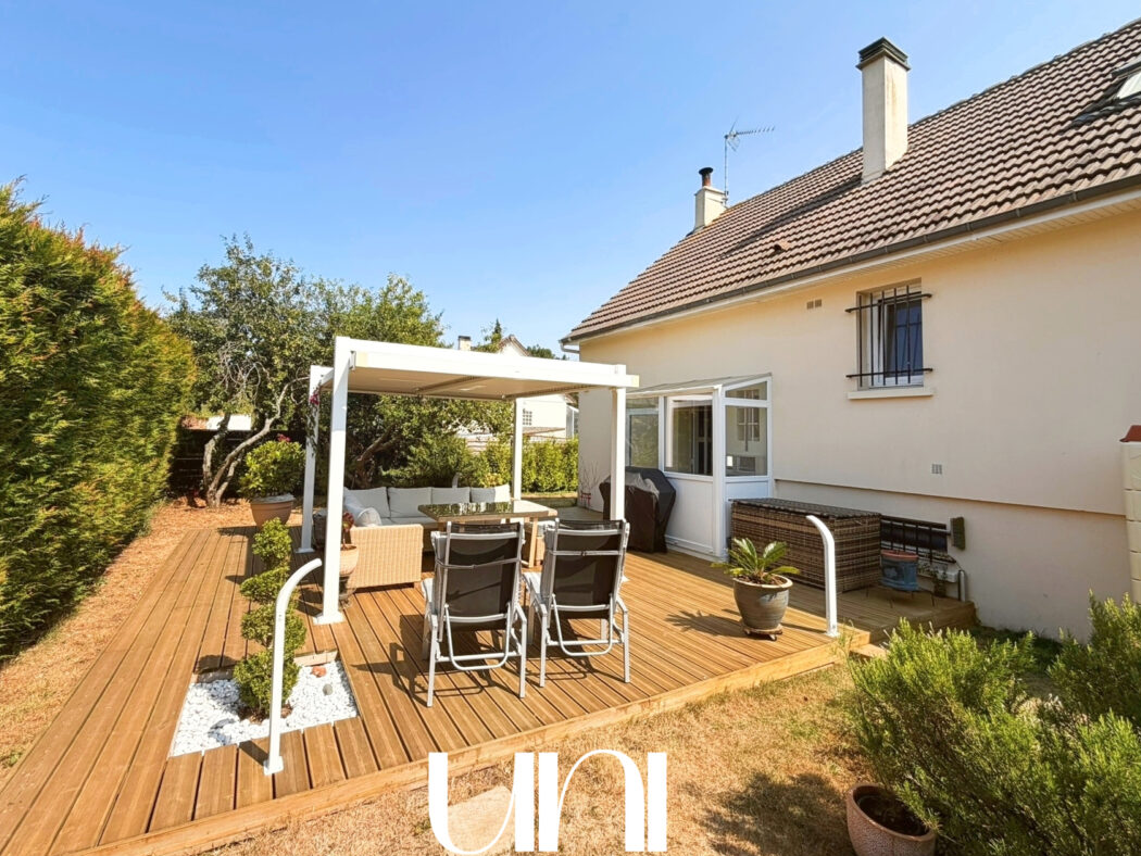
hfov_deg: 94.4
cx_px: 548
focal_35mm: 16
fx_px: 528
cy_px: 402
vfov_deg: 78.0
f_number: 2.2
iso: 25
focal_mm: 2.22
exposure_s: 1/770
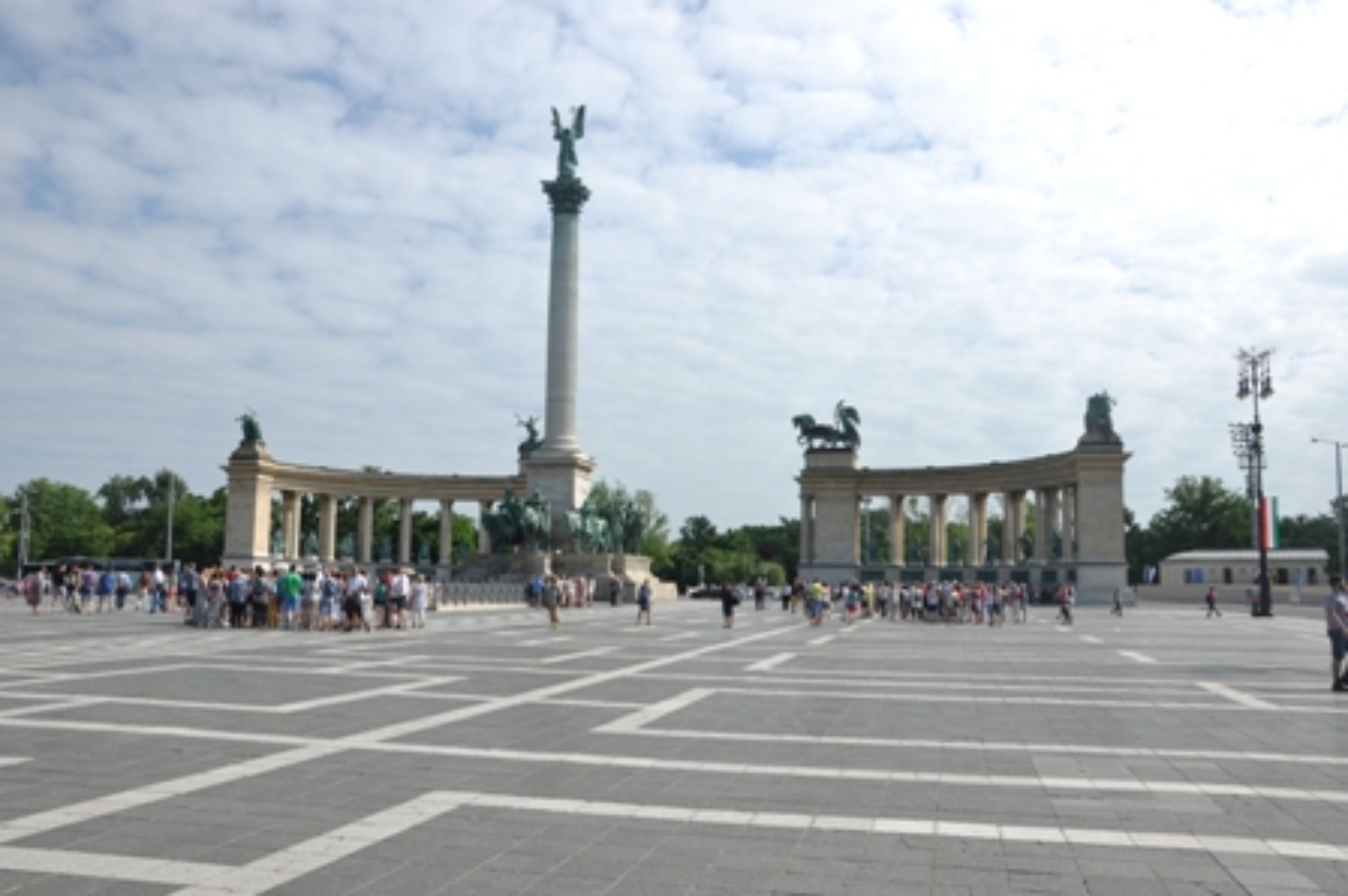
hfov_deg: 59.5
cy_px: 448
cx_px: 674
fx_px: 1179
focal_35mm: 32
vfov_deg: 41.7
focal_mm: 21
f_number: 8
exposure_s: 1/250
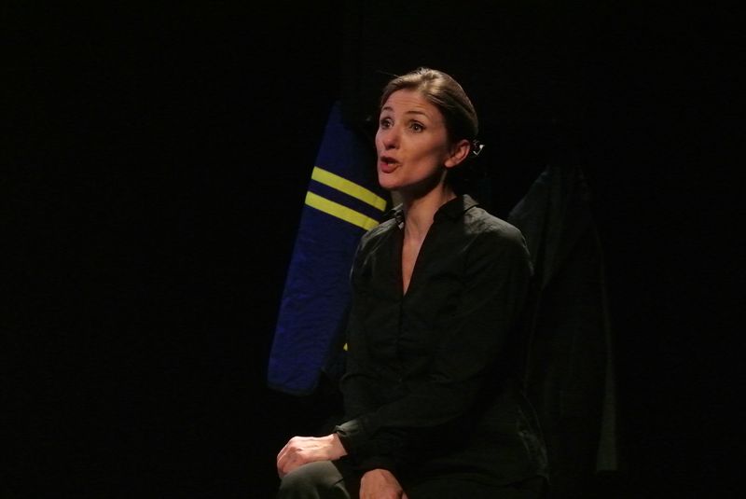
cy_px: 250
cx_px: 373
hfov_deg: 12.8
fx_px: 3318
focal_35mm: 160
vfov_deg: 8.6
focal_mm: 59.4
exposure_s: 1/250
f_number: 4.5
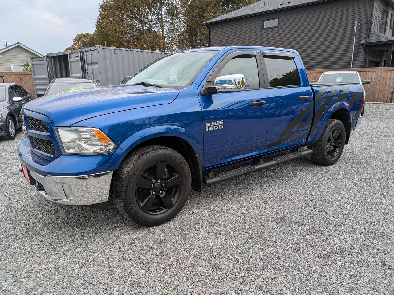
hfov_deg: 69.4
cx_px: 197
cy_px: 148
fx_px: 285
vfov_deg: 54.9
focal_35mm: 25
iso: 44
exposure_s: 1/756
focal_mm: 5.43
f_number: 1.89
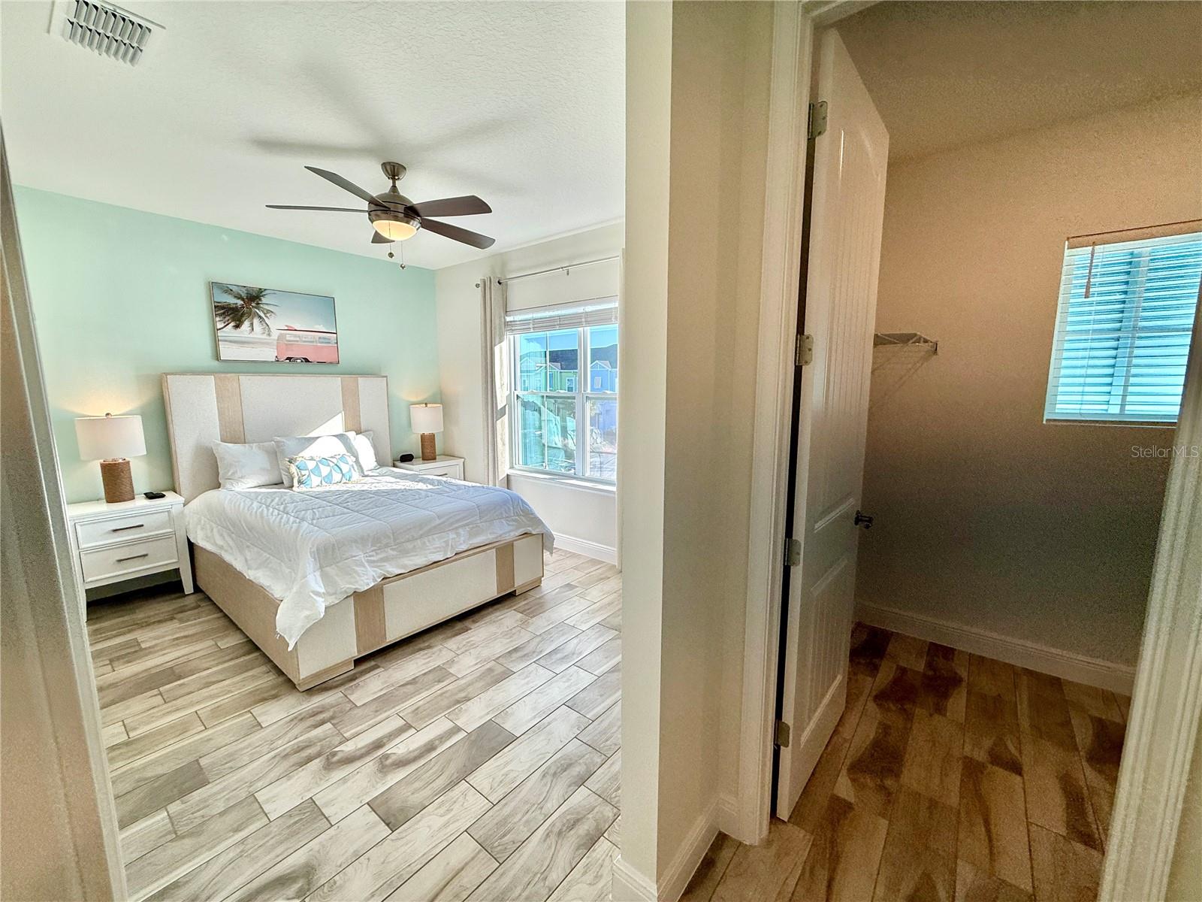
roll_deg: +0.1
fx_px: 486
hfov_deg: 102.1
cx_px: 601
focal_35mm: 14
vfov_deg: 85.7
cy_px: 451
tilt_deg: -7.8
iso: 64
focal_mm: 2.22
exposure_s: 1/448
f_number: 2.2
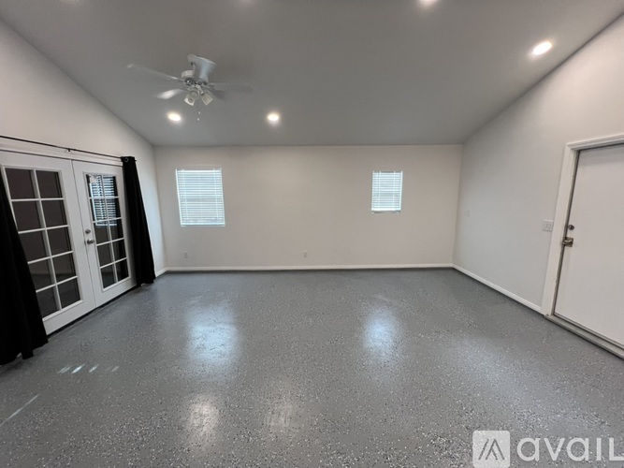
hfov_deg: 106.2
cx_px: 312
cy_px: 234
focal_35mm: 13
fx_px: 234
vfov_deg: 89.9
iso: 125
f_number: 1.8
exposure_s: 1/120
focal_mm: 1.57
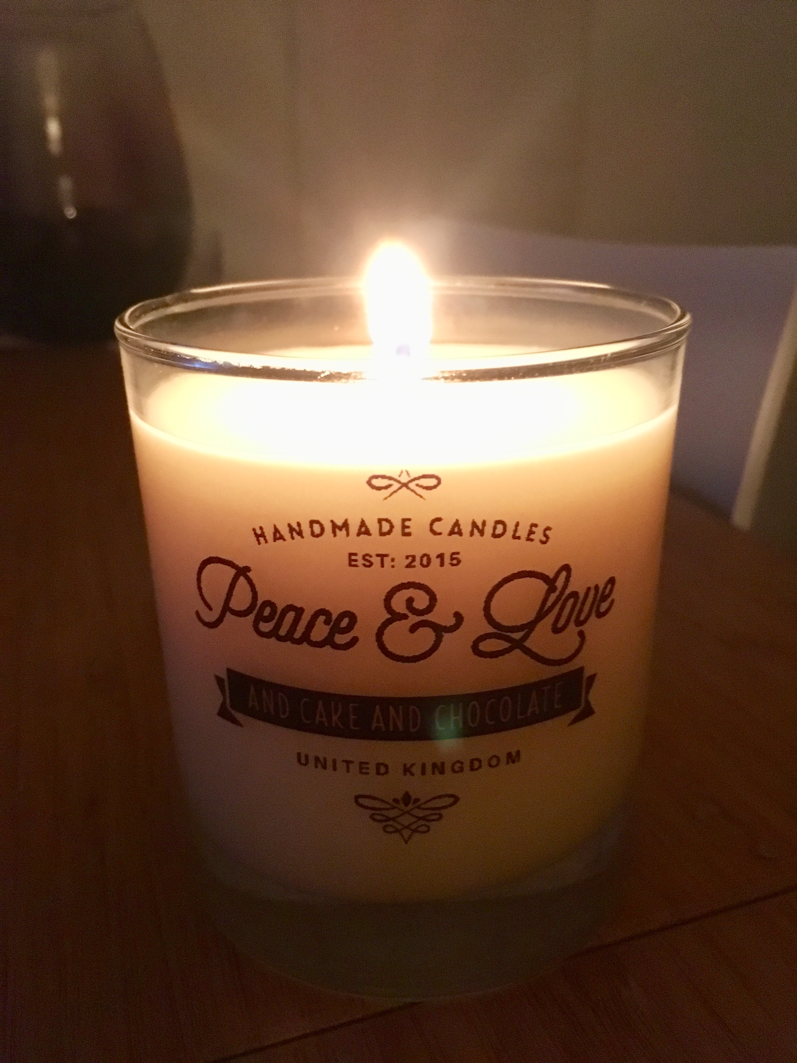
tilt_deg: -20.0
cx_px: 398
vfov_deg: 61.7
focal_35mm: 29
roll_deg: +1.1
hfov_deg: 48.2
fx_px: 890
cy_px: 532
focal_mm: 4.15
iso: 1000
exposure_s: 1/17
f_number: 2.2
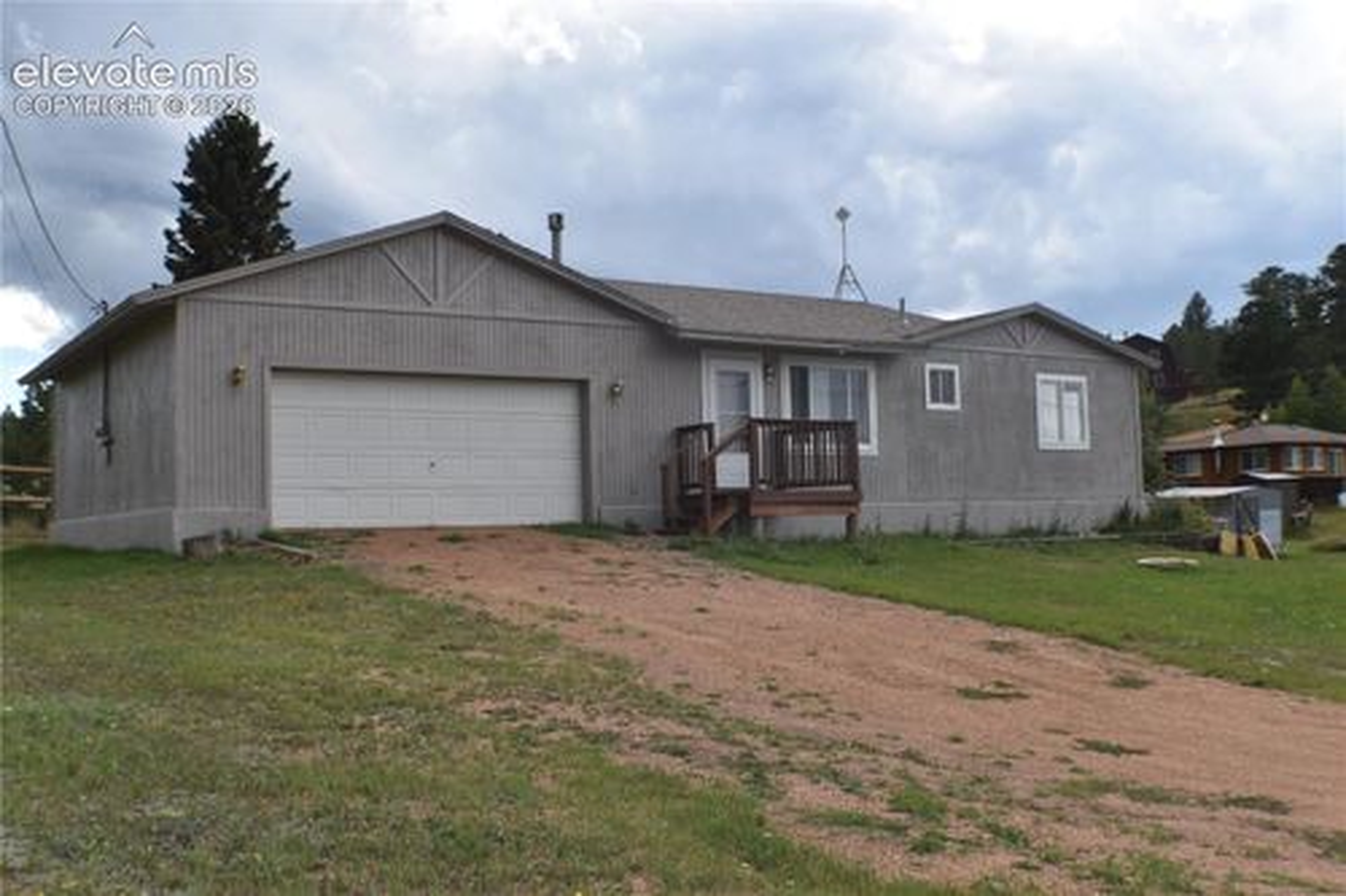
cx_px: 673
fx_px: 1906
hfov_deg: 38.9
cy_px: 448
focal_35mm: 51
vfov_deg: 26.5
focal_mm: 34
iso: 200
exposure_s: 1/320
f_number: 9
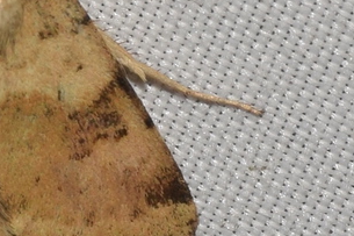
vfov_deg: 2.1
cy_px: 60
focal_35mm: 661
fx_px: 6496
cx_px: -12
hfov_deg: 3.1
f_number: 13
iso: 100
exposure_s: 1/160
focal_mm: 140
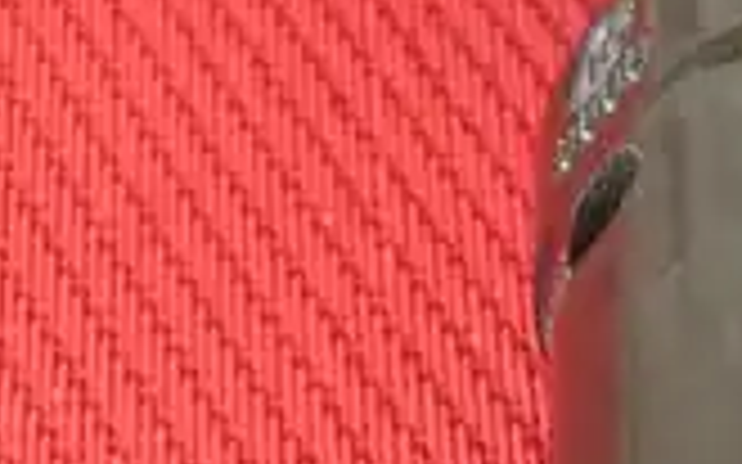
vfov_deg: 5.8
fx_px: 4528
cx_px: 859
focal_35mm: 224
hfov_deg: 9.3
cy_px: 446
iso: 64
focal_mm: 4.28
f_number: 2.4
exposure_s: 1/24
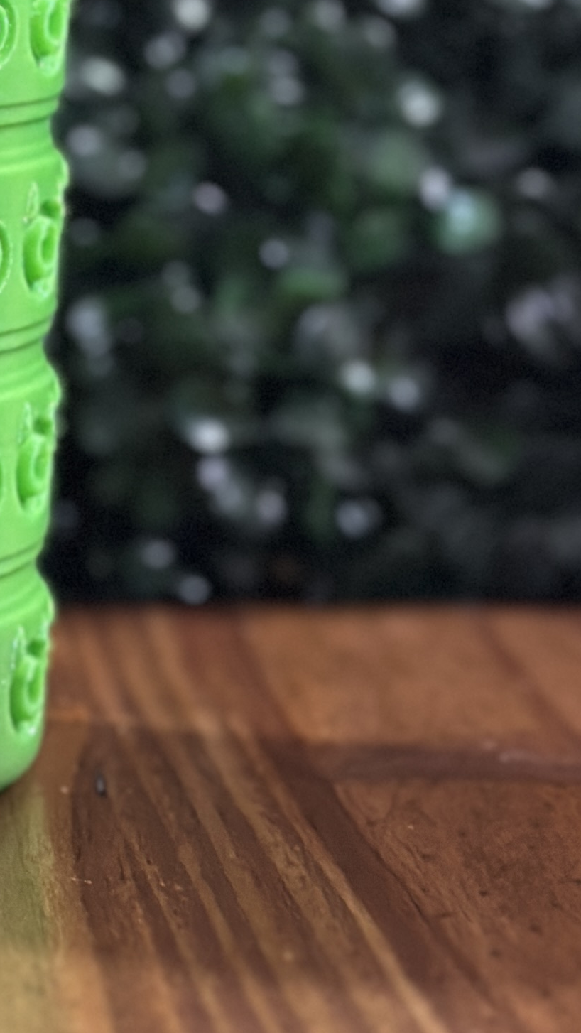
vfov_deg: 14.5
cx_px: -229
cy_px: -112
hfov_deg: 8.2
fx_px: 3971
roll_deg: +0.0
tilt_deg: +0.0
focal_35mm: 145
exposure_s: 1/33
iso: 500
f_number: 1.78
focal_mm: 6.86
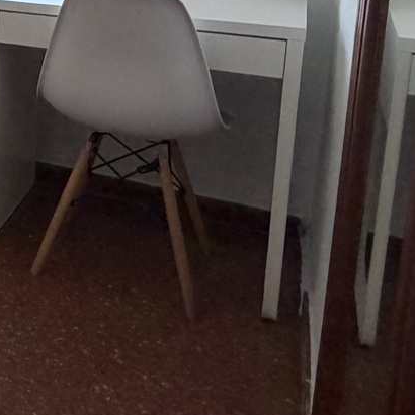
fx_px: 787
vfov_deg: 27.4
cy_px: -23
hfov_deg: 22.1
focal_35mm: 58
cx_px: -270
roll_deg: +1.7
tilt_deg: -9.3
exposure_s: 1/121
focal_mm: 2.22
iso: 320
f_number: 2.2
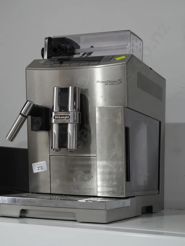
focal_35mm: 72
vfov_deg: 27.0
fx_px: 513
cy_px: 123
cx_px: 92
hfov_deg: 20.5
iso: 1250
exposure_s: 1/80
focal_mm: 36
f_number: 5.5
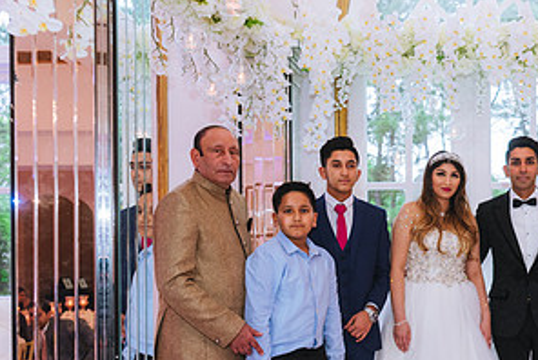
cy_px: 265
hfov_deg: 39.4
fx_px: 703
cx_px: 463
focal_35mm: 47
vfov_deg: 28.3
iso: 800
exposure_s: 1/200
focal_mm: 24
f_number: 2.8
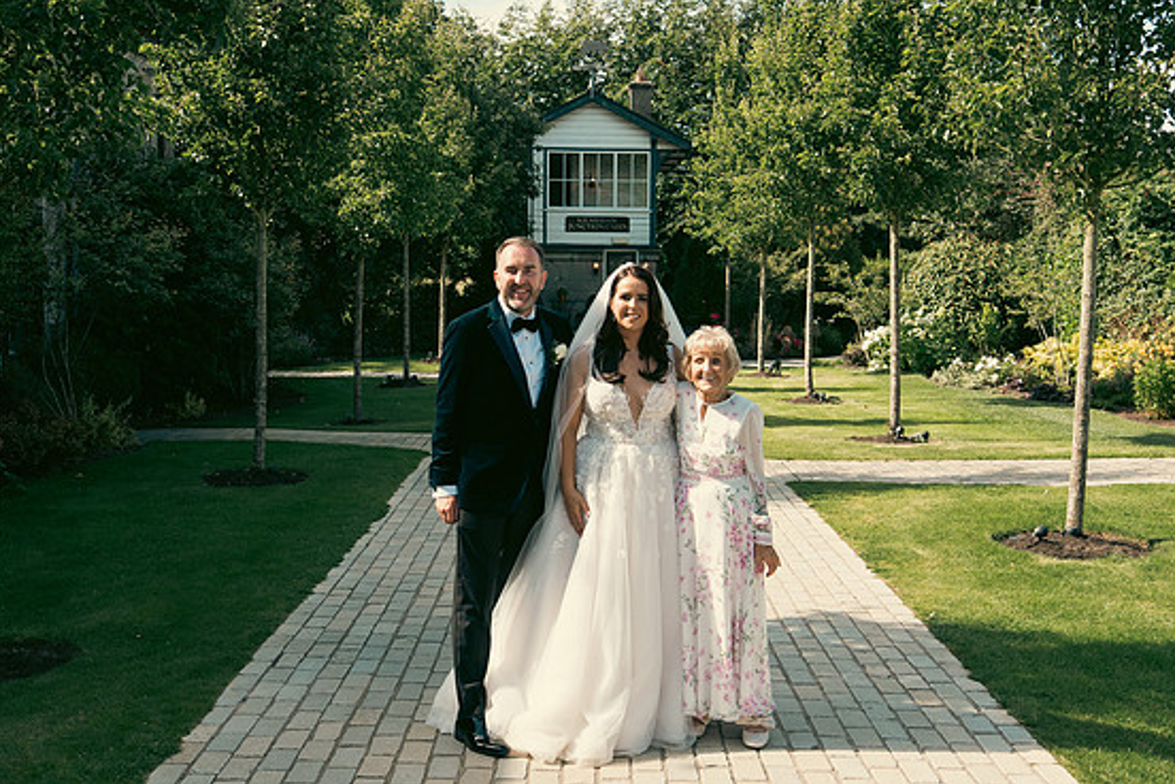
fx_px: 1338
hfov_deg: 47.4
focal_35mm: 41
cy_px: 374
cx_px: 594
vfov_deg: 32.6
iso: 250
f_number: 5.6
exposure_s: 1/500
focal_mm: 26
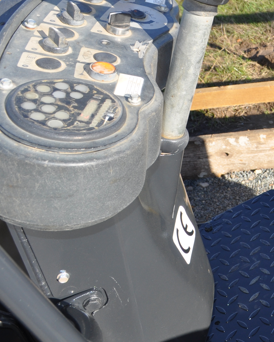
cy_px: 99
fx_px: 628
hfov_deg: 21.3
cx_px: 395
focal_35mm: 62
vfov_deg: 30.1
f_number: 7.1
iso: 200
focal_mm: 18
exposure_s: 1/200
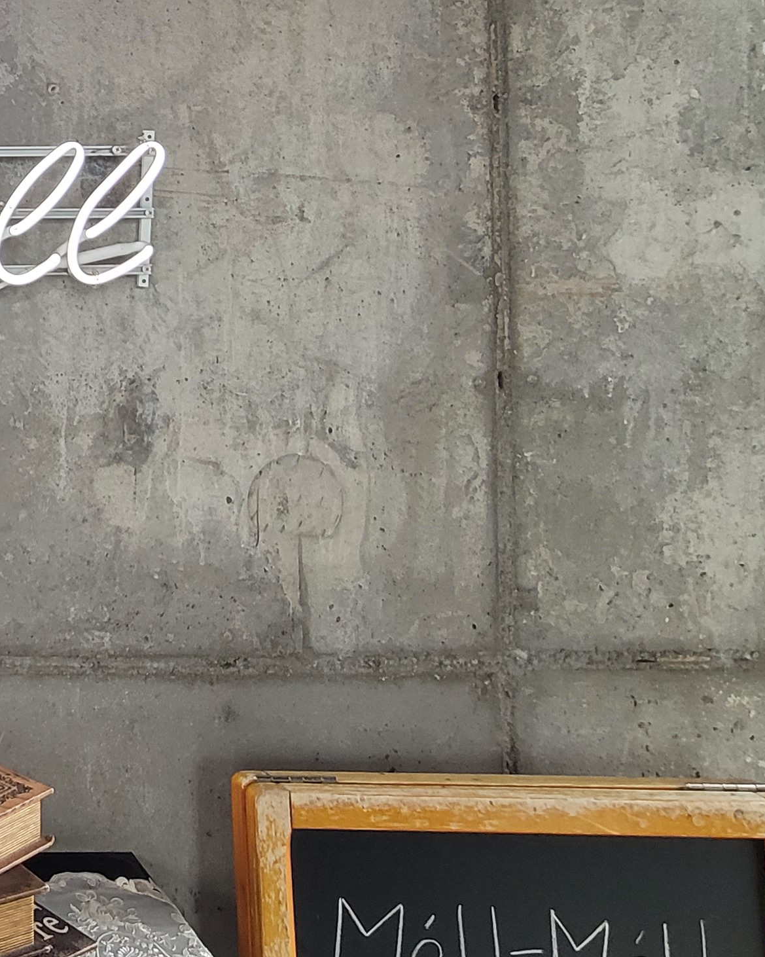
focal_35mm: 35
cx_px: -304
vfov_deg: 49.8
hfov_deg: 30.1
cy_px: 256
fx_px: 991
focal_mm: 2.2
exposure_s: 1/60
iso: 160
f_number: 2.2
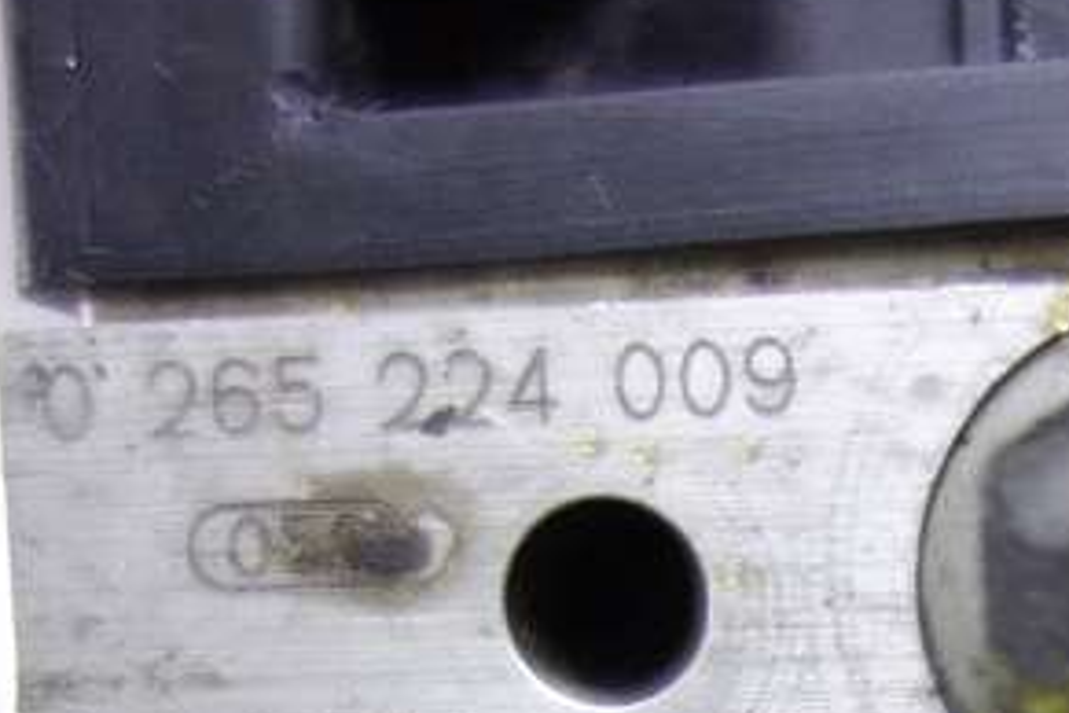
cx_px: 1043
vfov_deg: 16.5
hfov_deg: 24.6
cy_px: 891
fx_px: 2346
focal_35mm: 79
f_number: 1.8
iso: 125
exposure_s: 1/80
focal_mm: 10.4
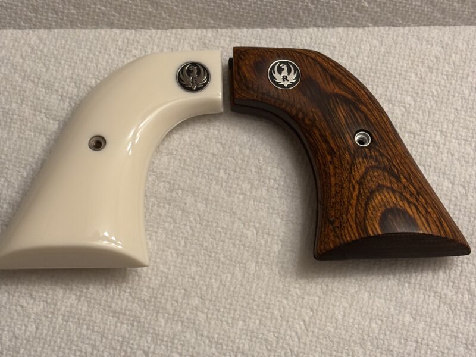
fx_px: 715
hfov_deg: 36.8
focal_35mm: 52
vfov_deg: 28.0
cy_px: 178
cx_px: 238
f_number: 1.6
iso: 160
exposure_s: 1/60
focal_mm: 5.96
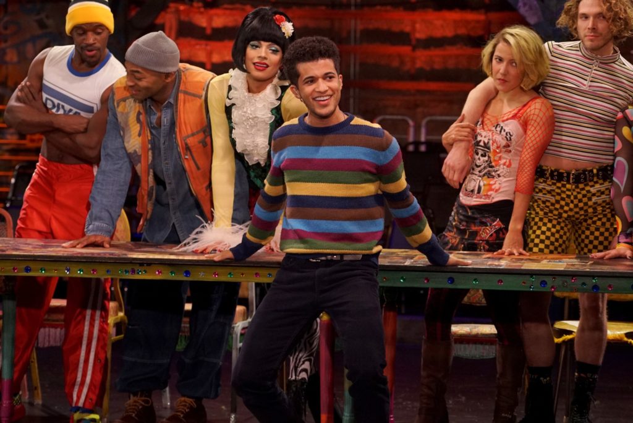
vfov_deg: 11.6
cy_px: 212
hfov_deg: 17.3
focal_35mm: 118
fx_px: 2076
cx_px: 316
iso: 5000
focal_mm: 118
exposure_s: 1/250
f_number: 5.6
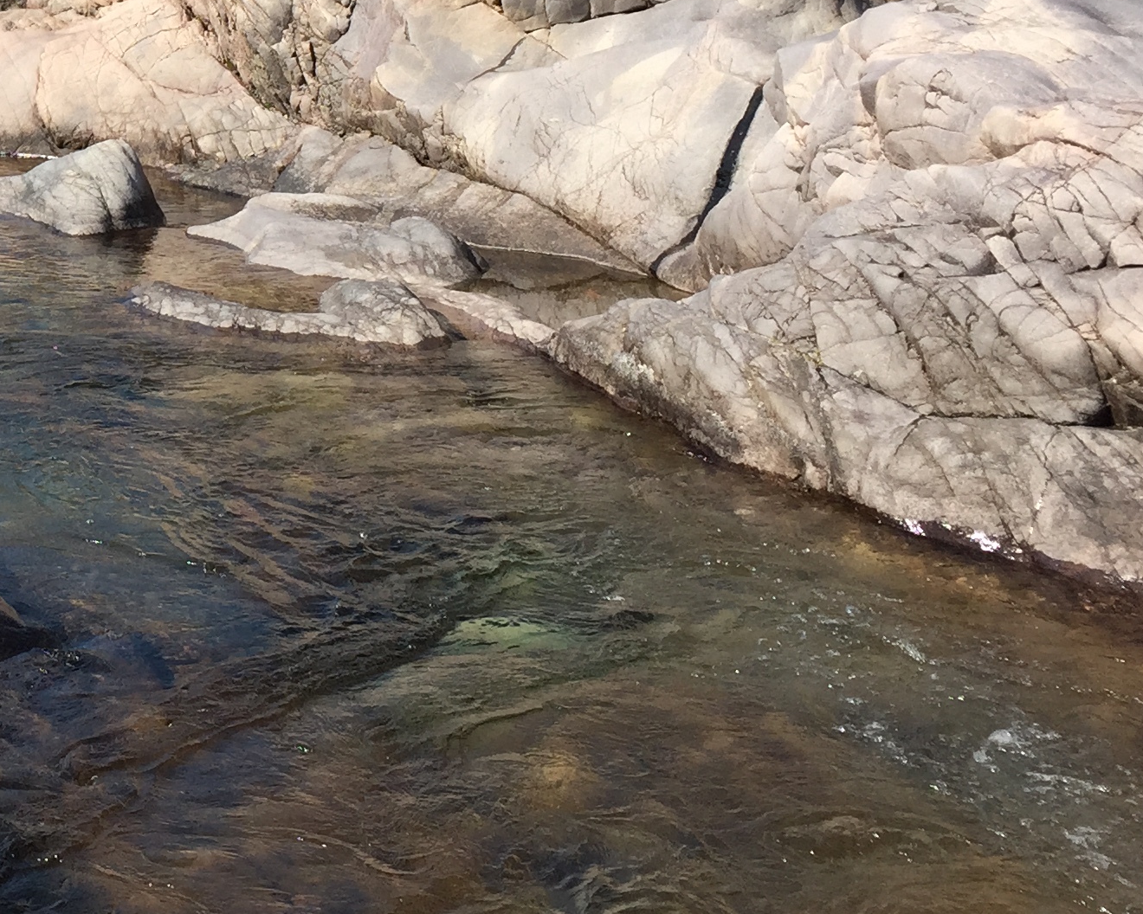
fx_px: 2368
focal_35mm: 70
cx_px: -42
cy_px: 35
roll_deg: +0.1
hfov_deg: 25.6
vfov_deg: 21.2
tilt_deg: -4.0
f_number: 2.2
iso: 32
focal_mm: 4.15
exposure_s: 1/1647
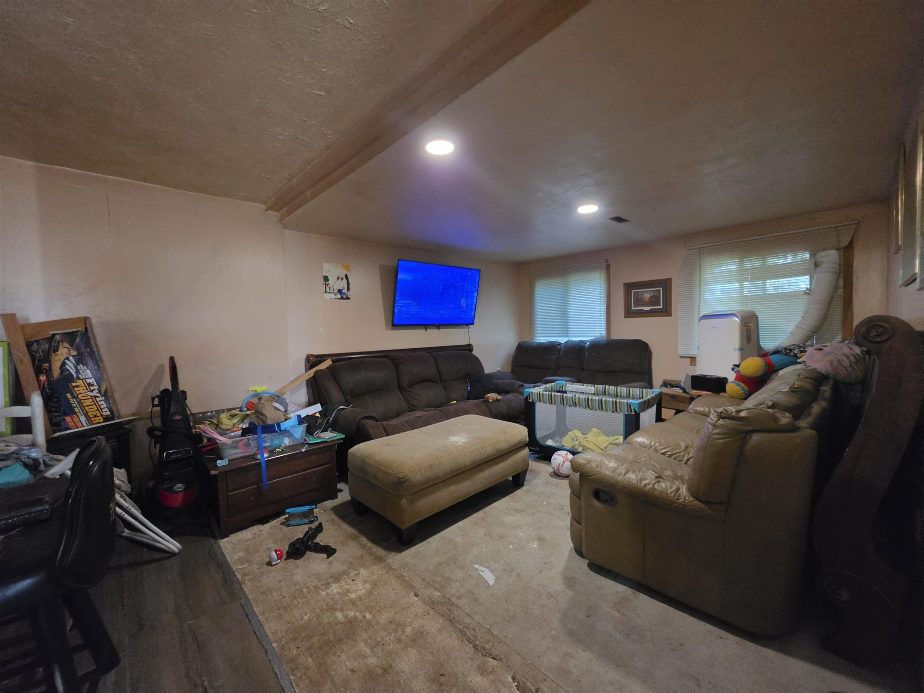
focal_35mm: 13
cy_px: 346
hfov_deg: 106.2
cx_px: 462
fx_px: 347
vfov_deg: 89.9
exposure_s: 1/60
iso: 1250
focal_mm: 2.2
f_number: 1.9
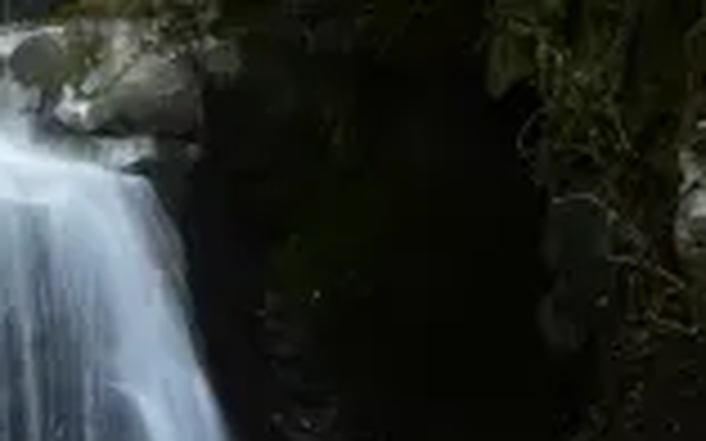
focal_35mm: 70
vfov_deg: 18.2
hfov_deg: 27.6
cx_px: -4
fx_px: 1346
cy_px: 421
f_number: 16
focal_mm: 18
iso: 1250
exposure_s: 1.6
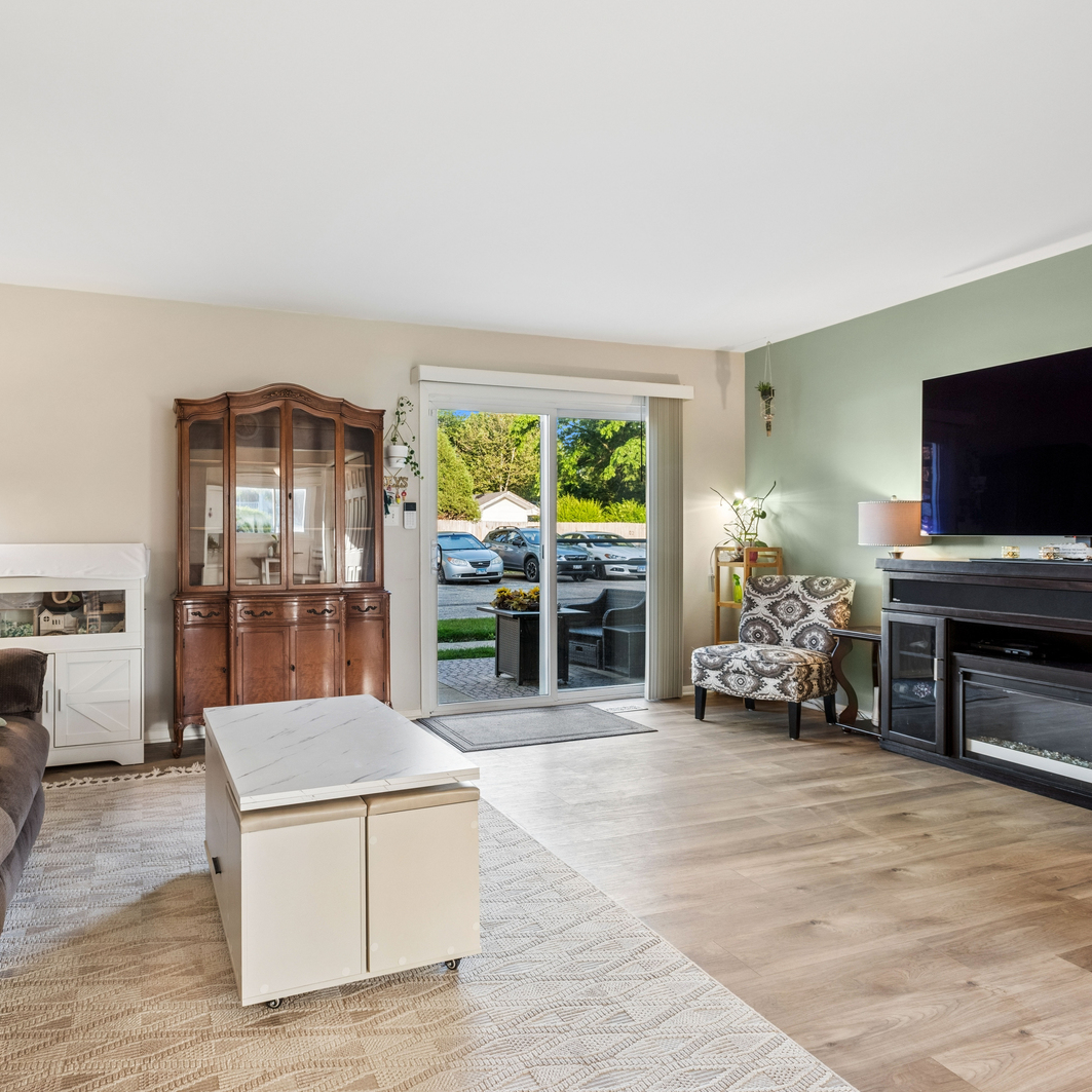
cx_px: 431
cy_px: 539
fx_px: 785
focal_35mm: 22
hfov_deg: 68.9
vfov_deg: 69.6
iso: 800
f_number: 8
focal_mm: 17
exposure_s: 1/50
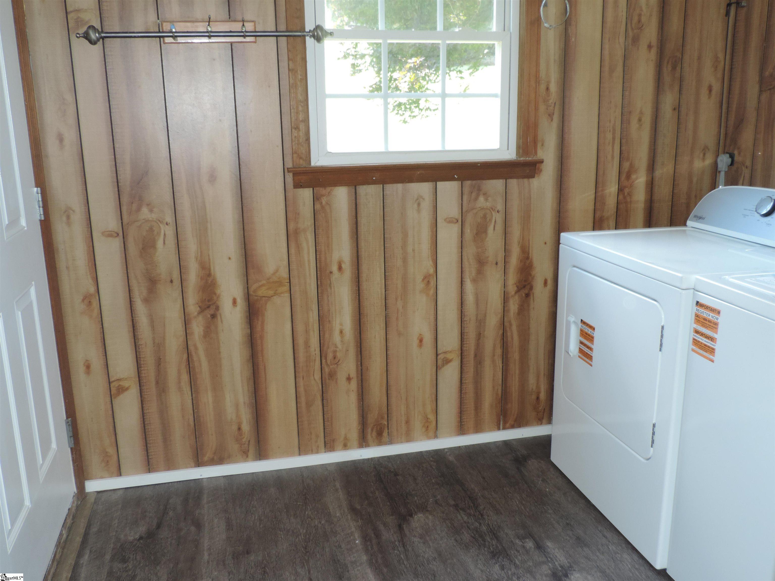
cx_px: 388
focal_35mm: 33
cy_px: 290
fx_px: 739
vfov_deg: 42.9
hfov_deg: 55.4
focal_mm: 5.8
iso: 200
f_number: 3.2
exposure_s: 1/30
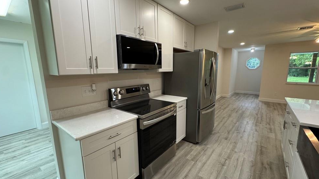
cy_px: 94
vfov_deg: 67.0
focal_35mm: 16
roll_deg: +0.3
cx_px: 164
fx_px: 135
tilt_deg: -9.8
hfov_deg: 99.3
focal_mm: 2.22
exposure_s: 1/120
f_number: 2.2
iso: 250
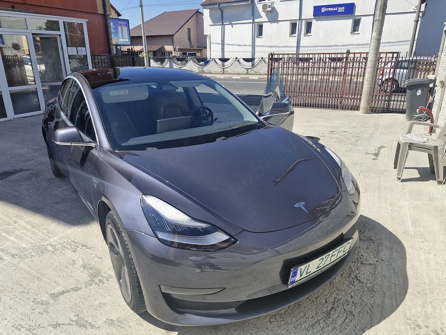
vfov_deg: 58.9
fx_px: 296
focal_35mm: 23
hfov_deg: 73.9
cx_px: 223
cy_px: 168
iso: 50
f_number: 1.8
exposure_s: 1/1380
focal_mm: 5.54
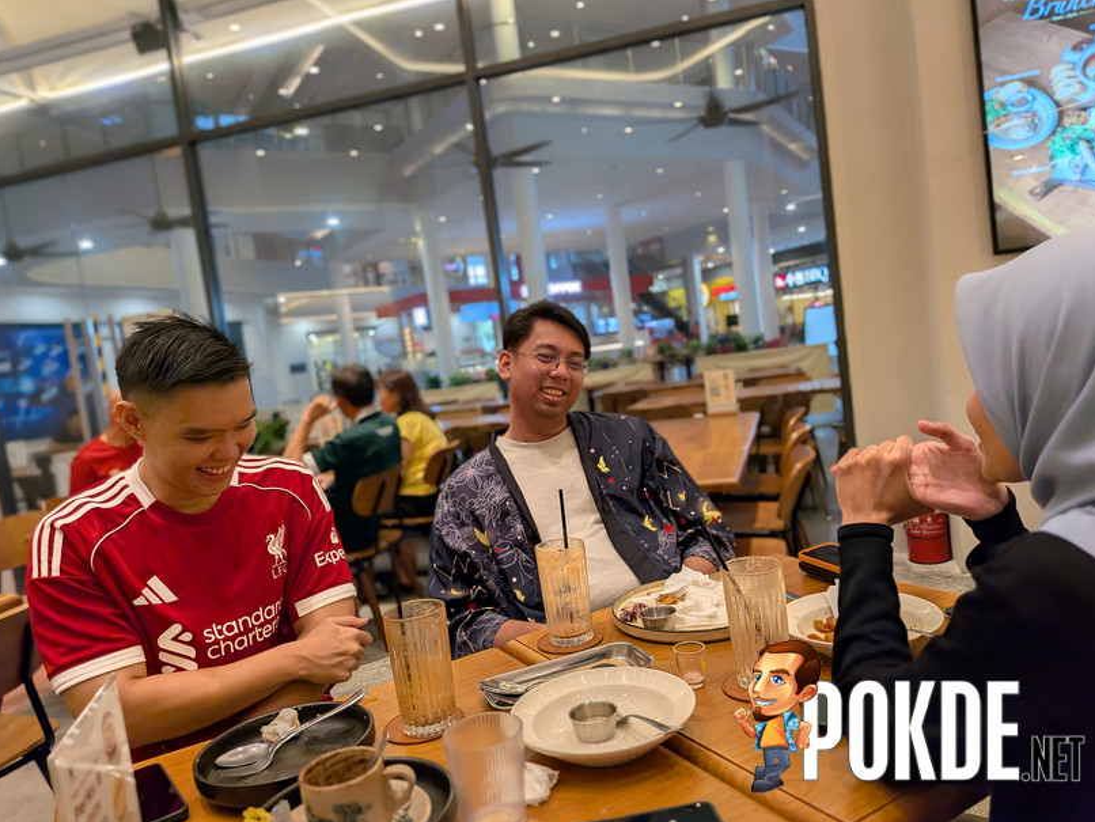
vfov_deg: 54.9
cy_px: 405
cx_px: 565
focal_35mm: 25
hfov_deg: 69.4
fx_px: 791
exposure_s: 1/100
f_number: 1.7
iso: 106
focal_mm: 4.53
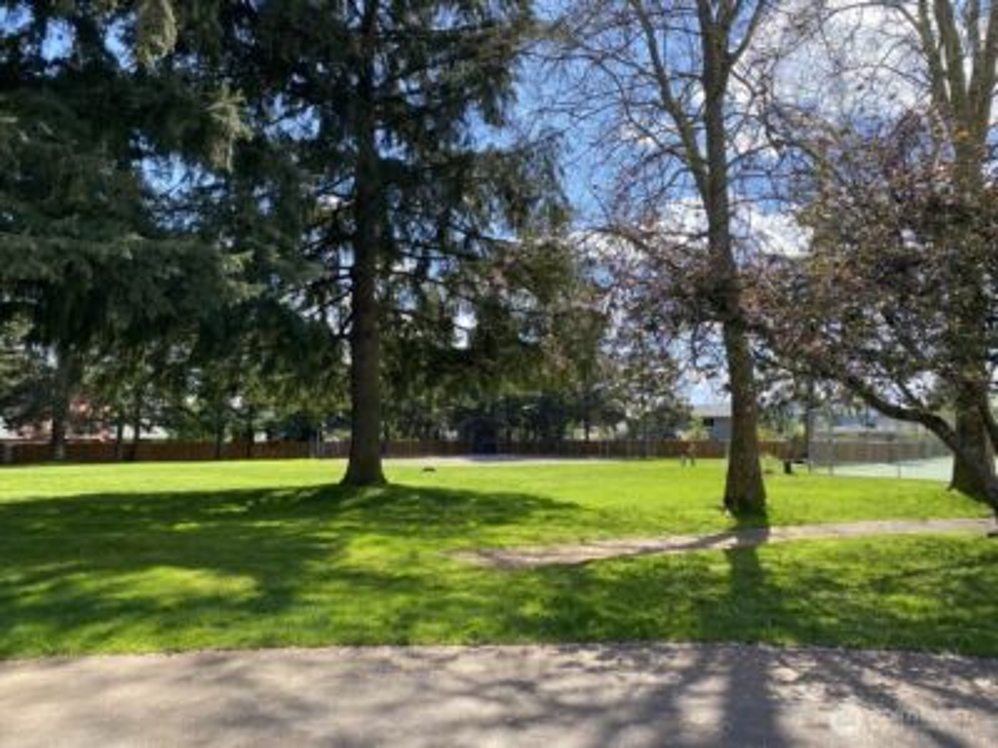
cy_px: 374
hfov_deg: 67.3
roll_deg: -1.4
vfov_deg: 53.1
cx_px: 499
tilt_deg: +4.9
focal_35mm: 26
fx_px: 750
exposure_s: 1/934
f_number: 1.8
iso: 32
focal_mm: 4.25
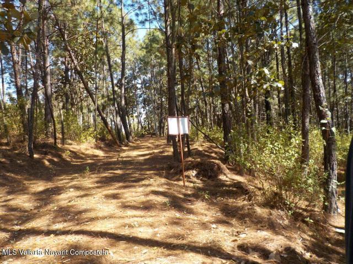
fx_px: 306
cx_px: 176
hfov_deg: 60.0
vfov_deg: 46.8
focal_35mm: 30
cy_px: 132
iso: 125
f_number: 3.3
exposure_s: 1/320
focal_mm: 4.1
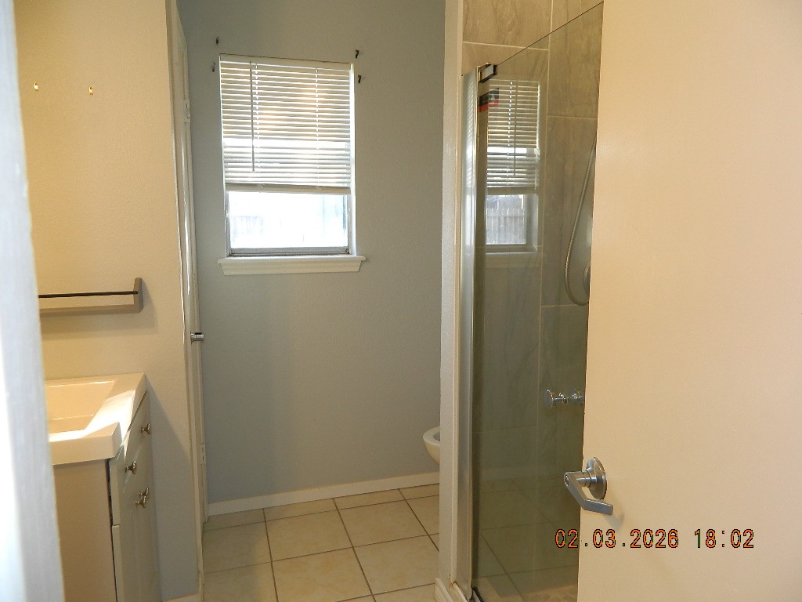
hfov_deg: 69.4
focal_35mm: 25
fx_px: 579
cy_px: 301
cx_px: 401
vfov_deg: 54.9
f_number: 3.1
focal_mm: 4.5
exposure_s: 1/30
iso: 100
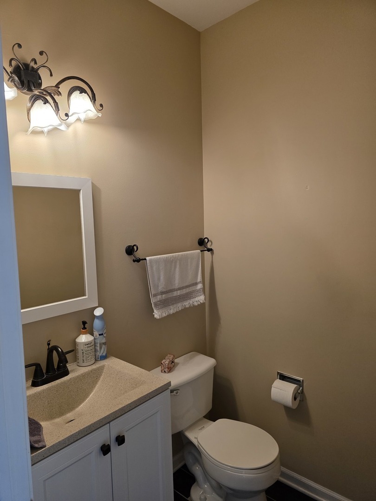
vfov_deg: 73.9
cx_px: 188
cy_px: 250
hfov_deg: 58.9
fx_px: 333
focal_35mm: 23
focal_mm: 6.3
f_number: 1.7
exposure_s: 1/120
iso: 200
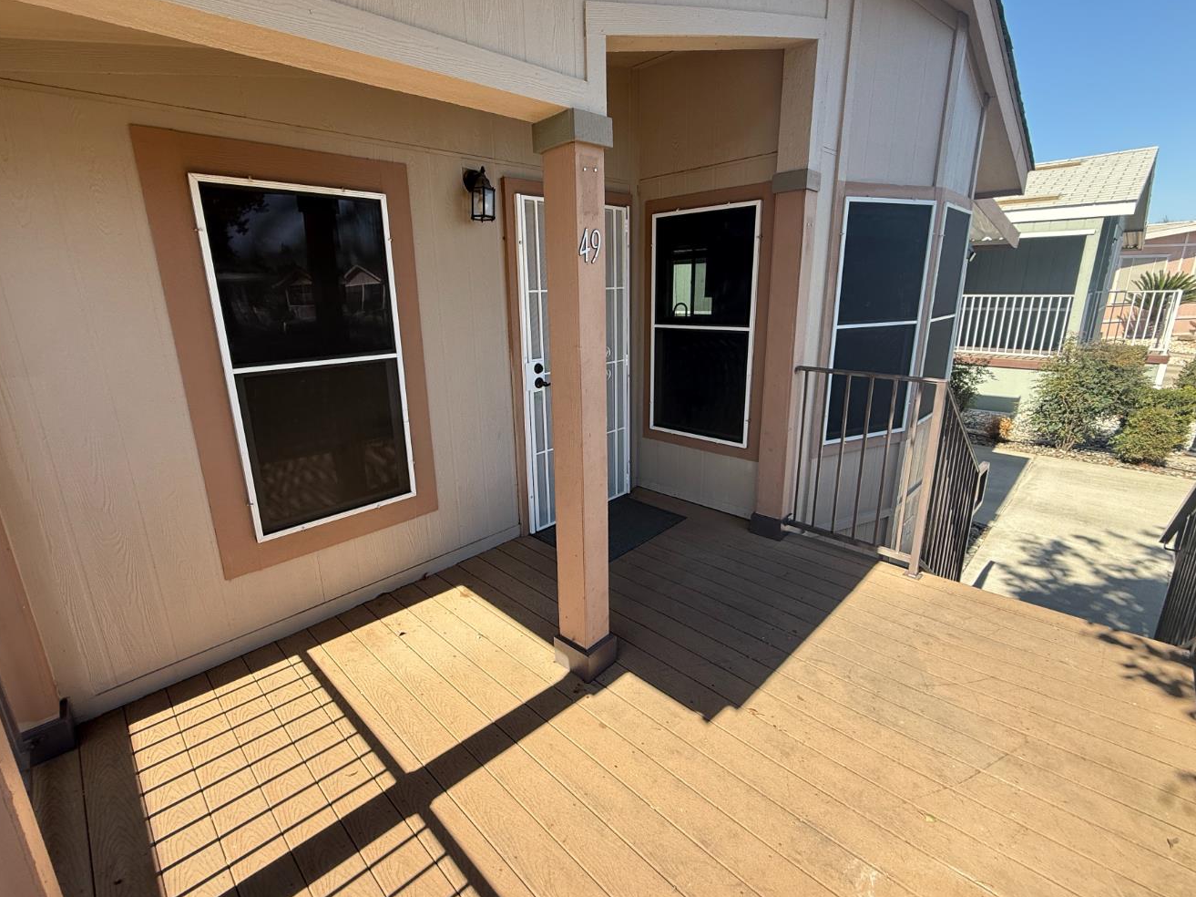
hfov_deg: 94.4
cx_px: 567
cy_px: 435
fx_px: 553
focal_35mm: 16
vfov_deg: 78.1
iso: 64
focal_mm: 2.22
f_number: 2.2
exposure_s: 1/433
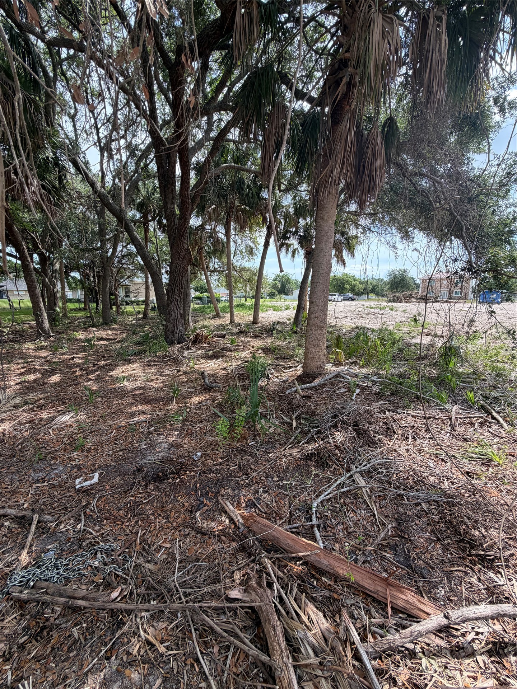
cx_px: 258
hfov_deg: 85.7
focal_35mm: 14
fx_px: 279
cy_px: 344
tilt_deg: -10.5
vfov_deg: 102.1
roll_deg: +0.5
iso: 50
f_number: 2.2
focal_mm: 2.22
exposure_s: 1/502
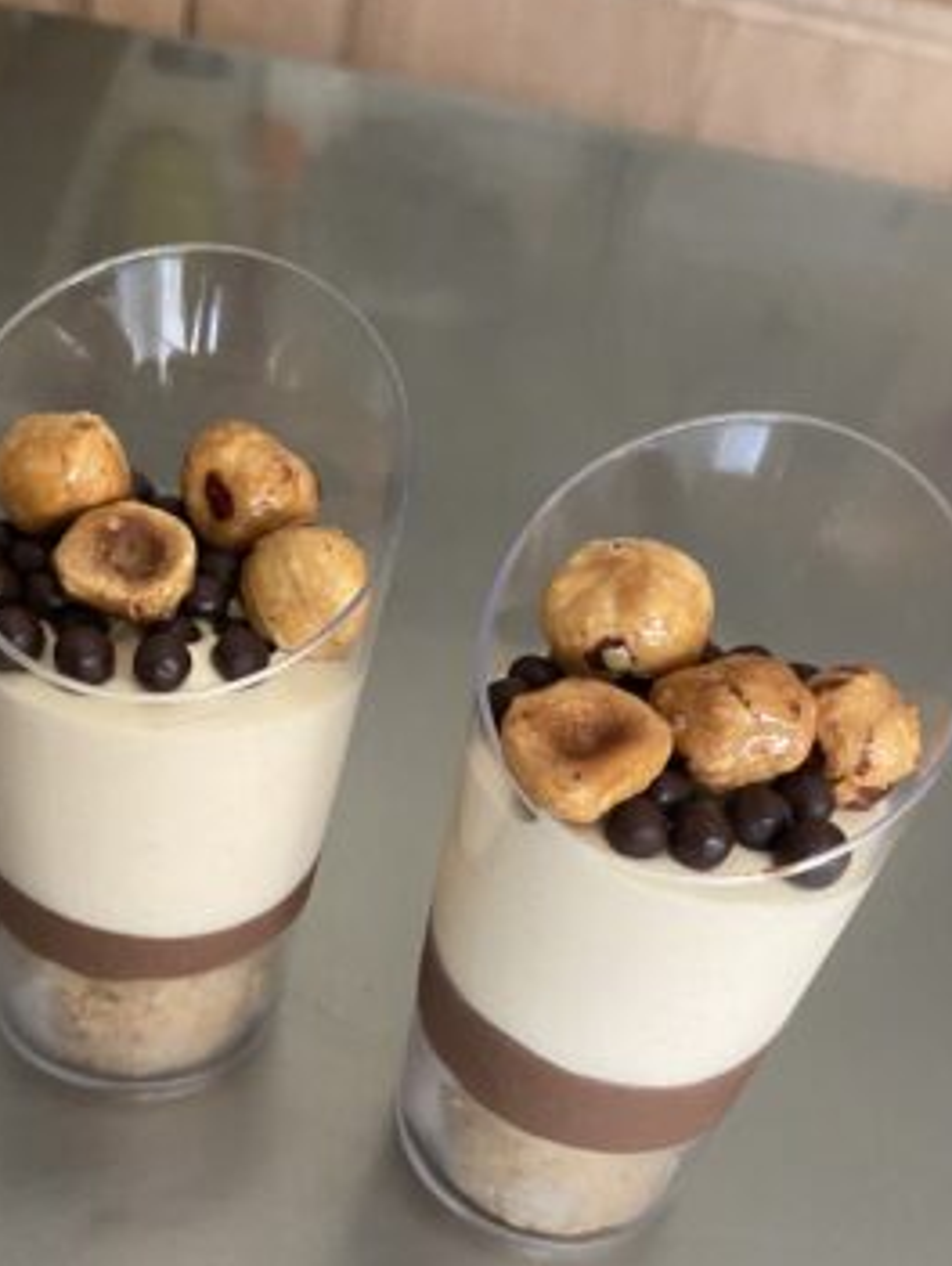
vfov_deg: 49.1
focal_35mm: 37
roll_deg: -12.8
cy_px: 855
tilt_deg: -39.0
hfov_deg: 38.7
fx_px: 1354
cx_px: 420
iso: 500
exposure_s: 1/55
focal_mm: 4.25
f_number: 1.8
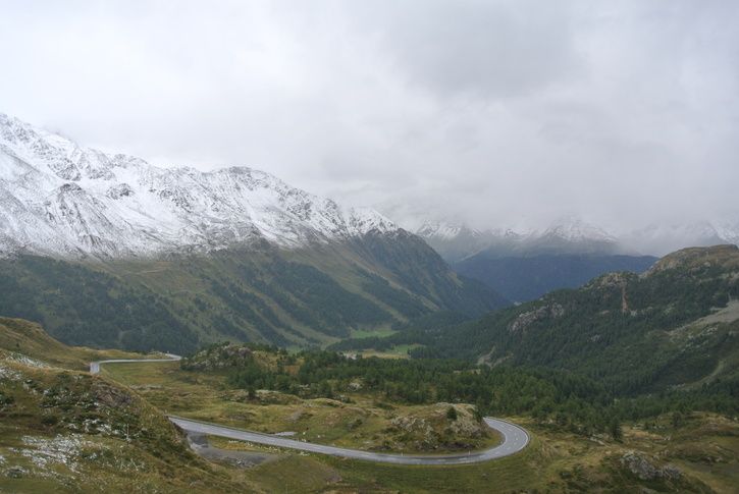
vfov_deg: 43.7
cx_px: 370
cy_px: 247
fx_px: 616
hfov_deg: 61.9
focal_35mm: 30
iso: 100
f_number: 3.5
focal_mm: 11.4
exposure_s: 1/400
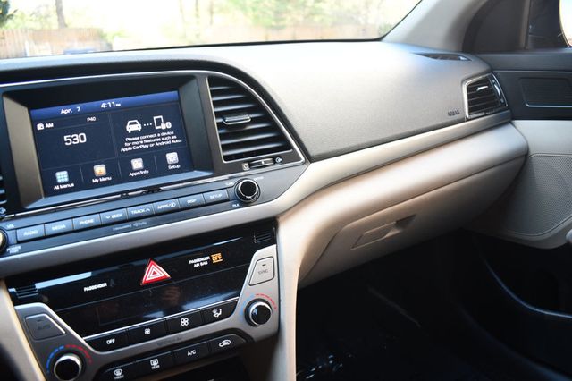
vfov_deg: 47.9
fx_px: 429
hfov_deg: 67.4
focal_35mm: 27
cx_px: 286
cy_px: 190
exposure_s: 1/125
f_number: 3.5
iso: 1100
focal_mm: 18
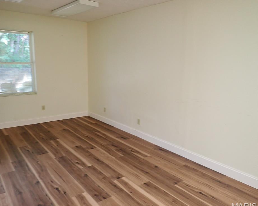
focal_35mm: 27
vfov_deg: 53.2
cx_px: 117
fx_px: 206
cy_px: 105
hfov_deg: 63.9
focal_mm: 4.5
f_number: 2
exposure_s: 1/50
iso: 200
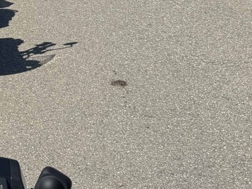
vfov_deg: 18.5
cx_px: -102
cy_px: -66
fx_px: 531
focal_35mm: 73
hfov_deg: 22.8
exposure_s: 1/4608
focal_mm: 6.76
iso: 80
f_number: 1.78
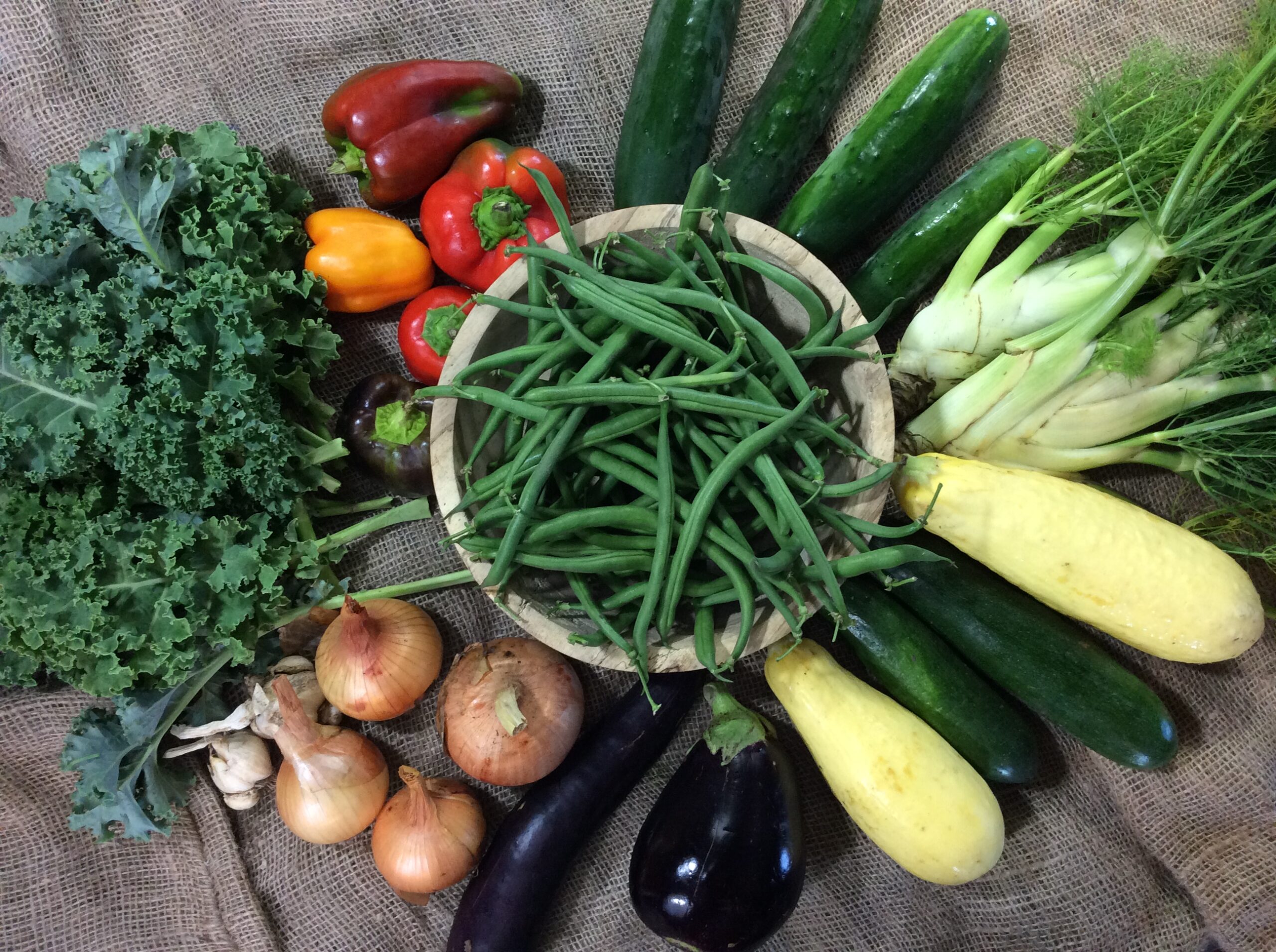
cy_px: 476
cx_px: 638
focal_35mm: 33
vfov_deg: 42.8
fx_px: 1215
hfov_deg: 55.4
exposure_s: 1/24
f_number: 2.4
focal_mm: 3.3
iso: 125
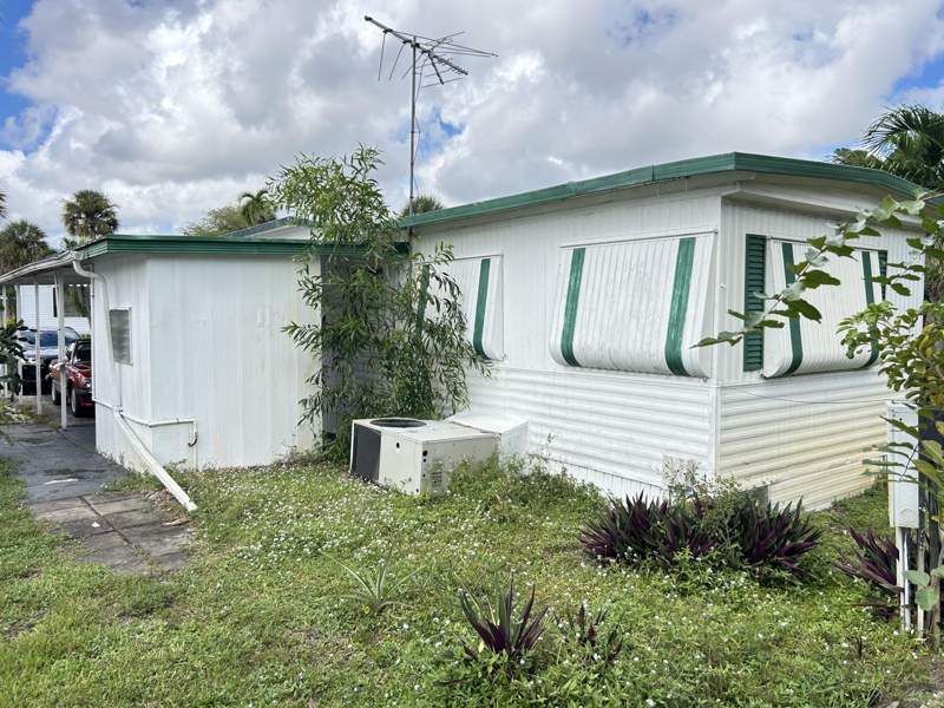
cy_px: 354
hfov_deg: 67.3
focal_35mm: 26
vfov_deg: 53.1
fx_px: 709
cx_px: 472
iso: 50
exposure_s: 1/1531
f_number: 1.5
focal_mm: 5.7
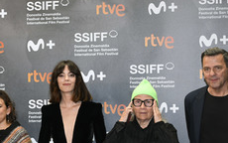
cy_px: 129
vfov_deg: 9.3
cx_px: 17
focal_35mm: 140
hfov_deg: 14.7
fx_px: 870
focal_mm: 70
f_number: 4
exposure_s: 1/640
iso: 800
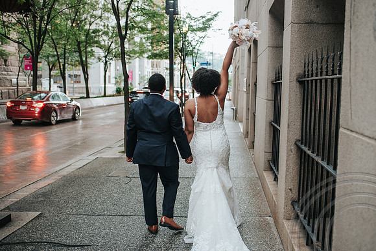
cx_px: 195
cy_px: 122
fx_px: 388
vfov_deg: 35.8
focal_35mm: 37
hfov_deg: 51.7
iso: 450
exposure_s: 1/125
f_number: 2.8
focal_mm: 35
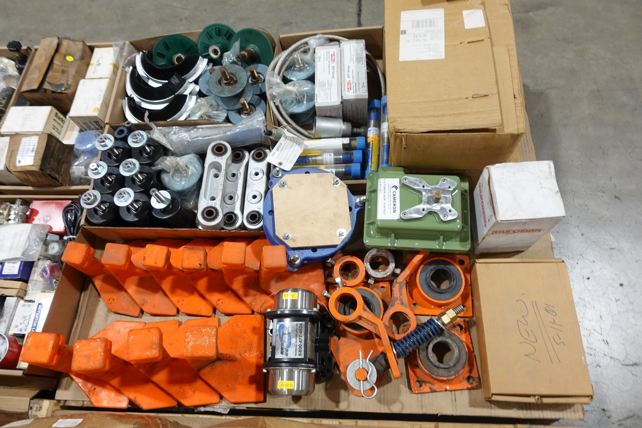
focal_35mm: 24
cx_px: 321
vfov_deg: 53.1
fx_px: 428
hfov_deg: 73.7
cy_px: 214
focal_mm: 8.8
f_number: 1.8
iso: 160
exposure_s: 1/30
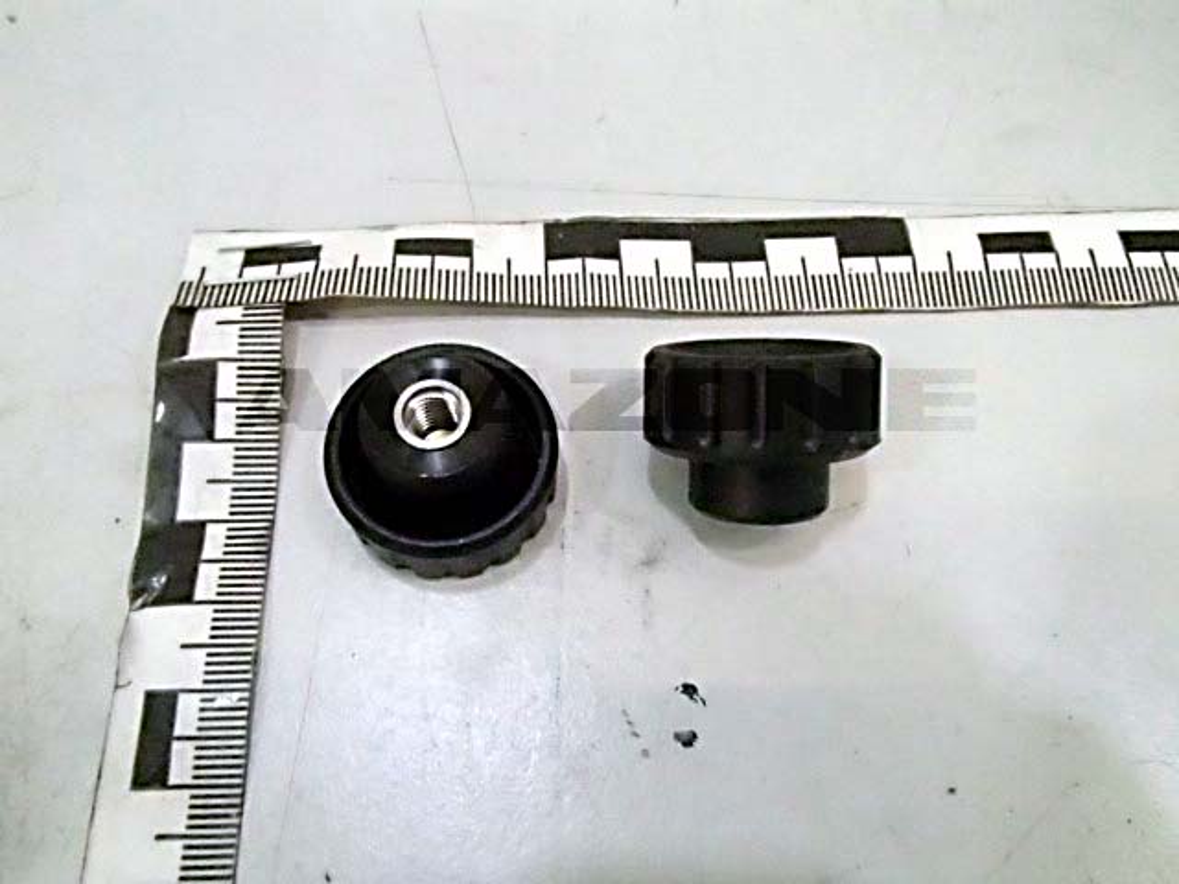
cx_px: 590
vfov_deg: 49.7
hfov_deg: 63.4
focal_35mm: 28
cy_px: 442
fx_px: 954
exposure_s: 1/640
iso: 6400
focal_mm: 5
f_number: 3.9
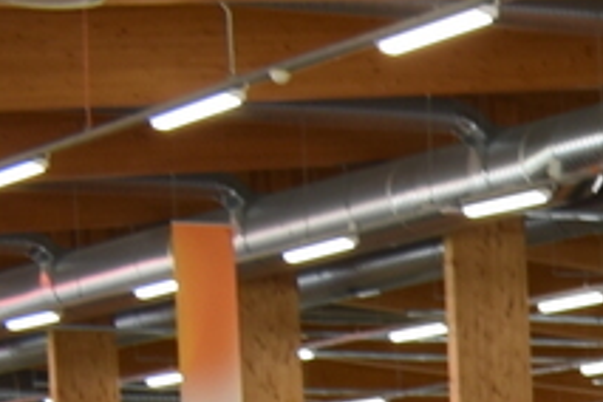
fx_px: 3433
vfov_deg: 6.4
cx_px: 2041
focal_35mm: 205
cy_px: 982
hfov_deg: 8.0
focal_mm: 18
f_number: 5.6
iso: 100
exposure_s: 1/20
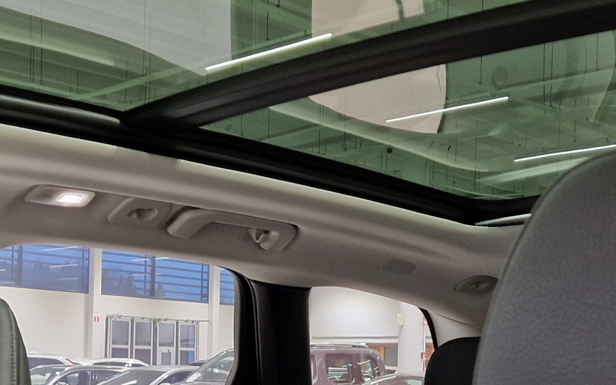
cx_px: 322
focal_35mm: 64
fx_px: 1074
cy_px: 325
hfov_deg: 32.0
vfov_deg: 20.0
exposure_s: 1/40
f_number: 1.8
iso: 640
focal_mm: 5.4
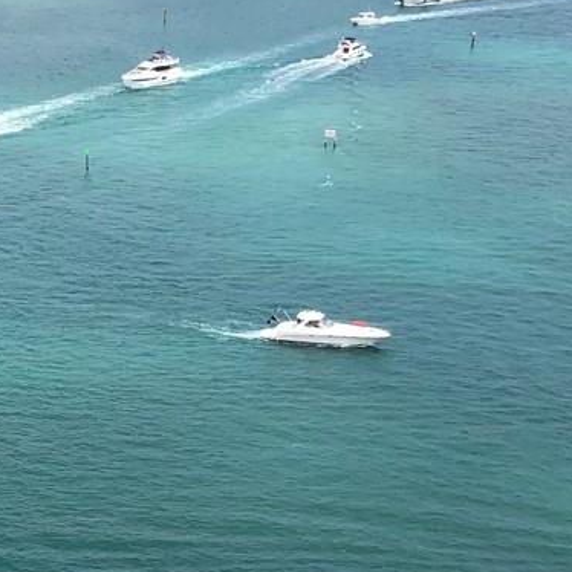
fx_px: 1982
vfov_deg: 16.3
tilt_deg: -21.0
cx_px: -107
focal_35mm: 106
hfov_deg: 15.8
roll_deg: +1.7
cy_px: 485
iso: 20
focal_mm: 4
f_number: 1.8
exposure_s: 1/2000
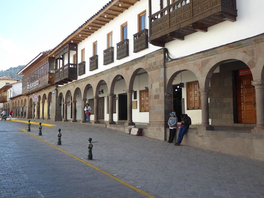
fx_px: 275
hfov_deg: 51.4
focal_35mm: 36
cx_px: 132
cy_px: 99
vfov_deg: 39.7
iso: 80
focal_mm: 6.3
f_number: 3.7
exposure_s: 1/160
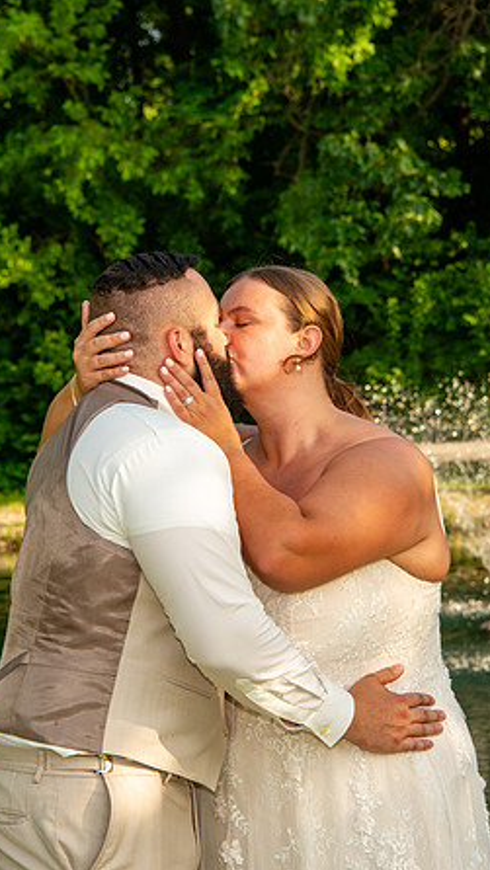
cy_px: 437
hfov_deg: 7.2
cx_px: 234
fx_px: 3902
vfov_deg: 12.7
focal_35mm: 169
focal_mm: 160
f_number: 11
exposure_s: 1/125
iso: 400
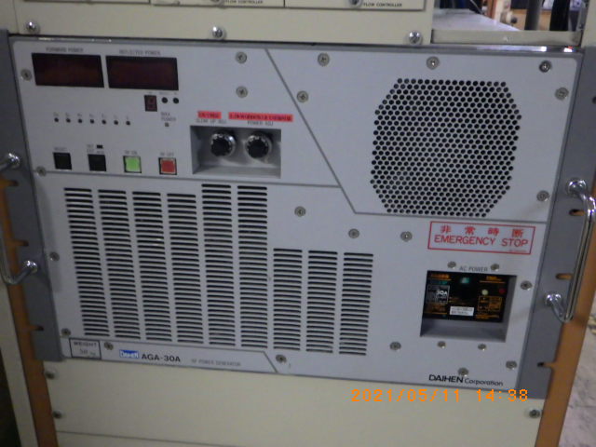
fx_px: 585
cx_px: 298
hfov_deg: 54.0
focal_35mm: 34
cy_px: 224
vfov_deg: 41.8
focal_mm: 6.1
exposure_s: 1/40
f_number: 3.8
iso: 1600
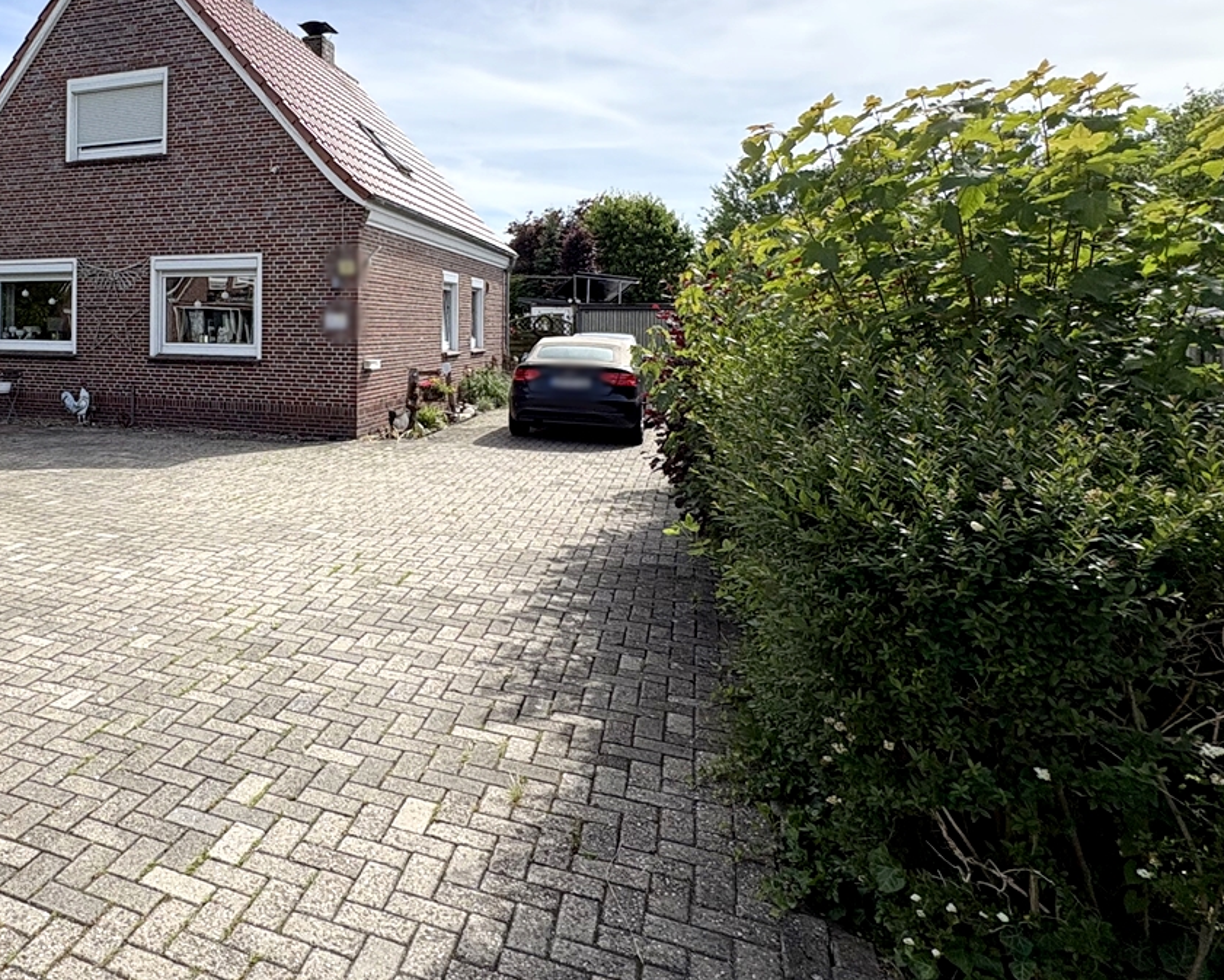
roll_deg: +0.4
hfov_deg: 60.2
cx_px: 228
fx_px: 942
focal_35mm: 26
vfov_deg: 53.7
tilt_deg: +2.1
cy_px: 316
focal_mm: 2.22
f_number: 2.2
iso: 40
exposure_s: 1/1449
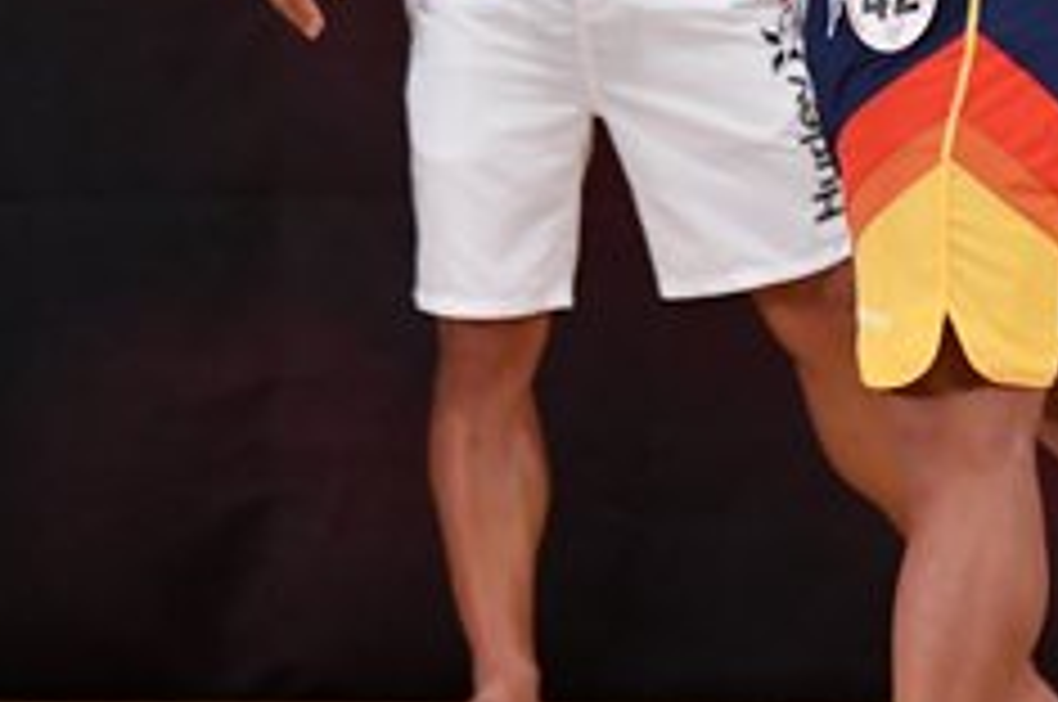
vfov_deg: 1.6
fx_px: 24682
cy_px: -54
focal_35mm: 841
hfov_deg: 2.5
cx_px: 1020
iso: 3200
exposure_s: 1/400
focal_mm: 170
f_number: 5.6
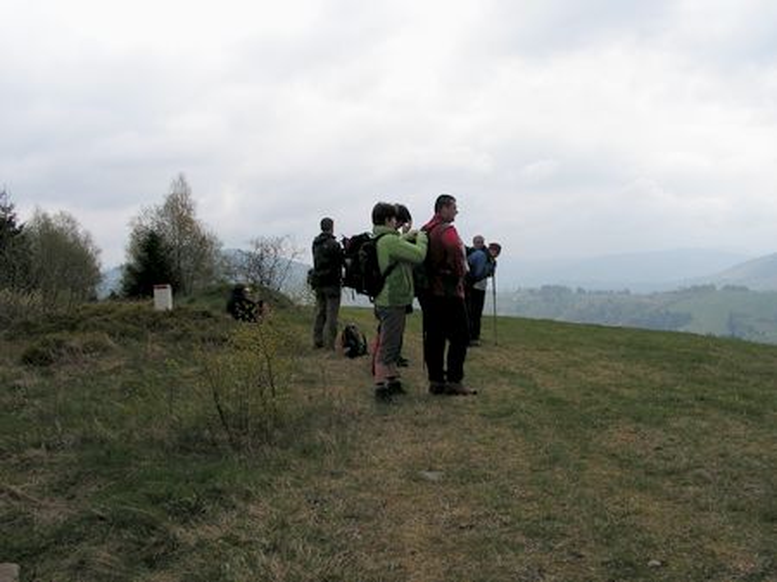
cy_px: 291
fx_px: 853
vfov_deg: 37.7
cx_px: 388
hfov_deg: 49.0
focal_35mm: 38
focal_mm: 6.4
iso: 50
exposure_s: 1/400
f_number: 4.8
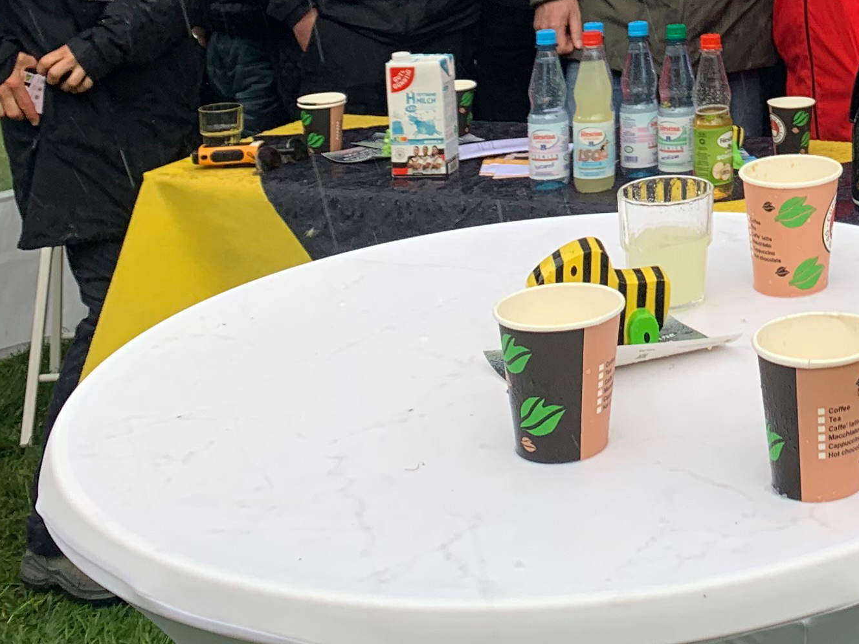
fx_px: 1960
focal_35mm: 79
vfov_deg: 17.6
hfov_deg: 22.7
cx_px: 1030
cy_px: -179
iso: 25
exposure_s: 1/171
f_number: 1.8
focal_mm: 4.25
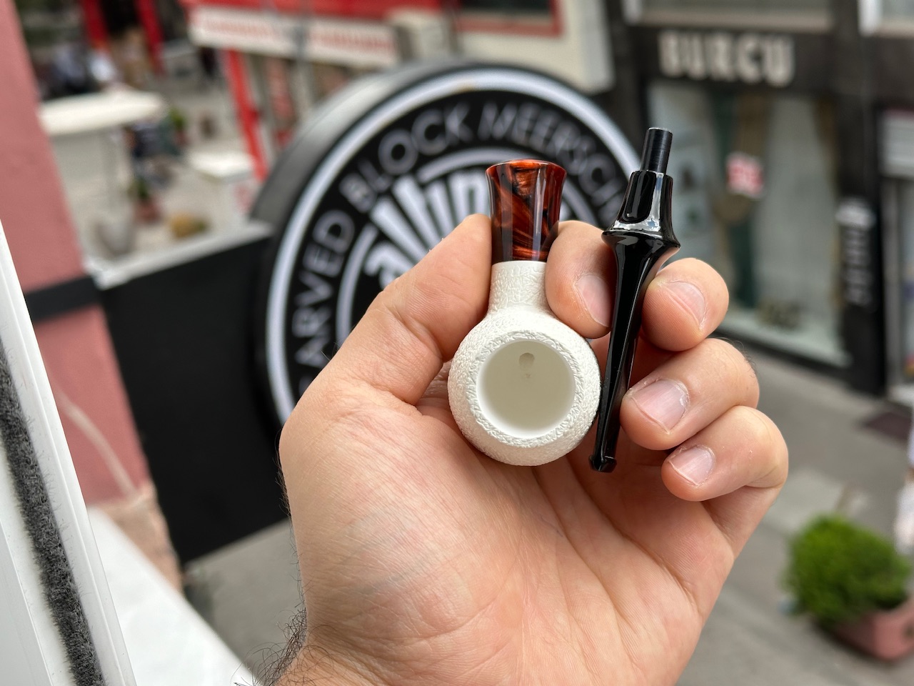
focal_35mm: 48
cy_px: 343
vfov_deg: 30.3
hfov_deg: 39.7
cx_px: 457
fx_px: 1267
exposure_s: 1/823
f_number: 1.78
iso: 64
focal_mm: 6.86
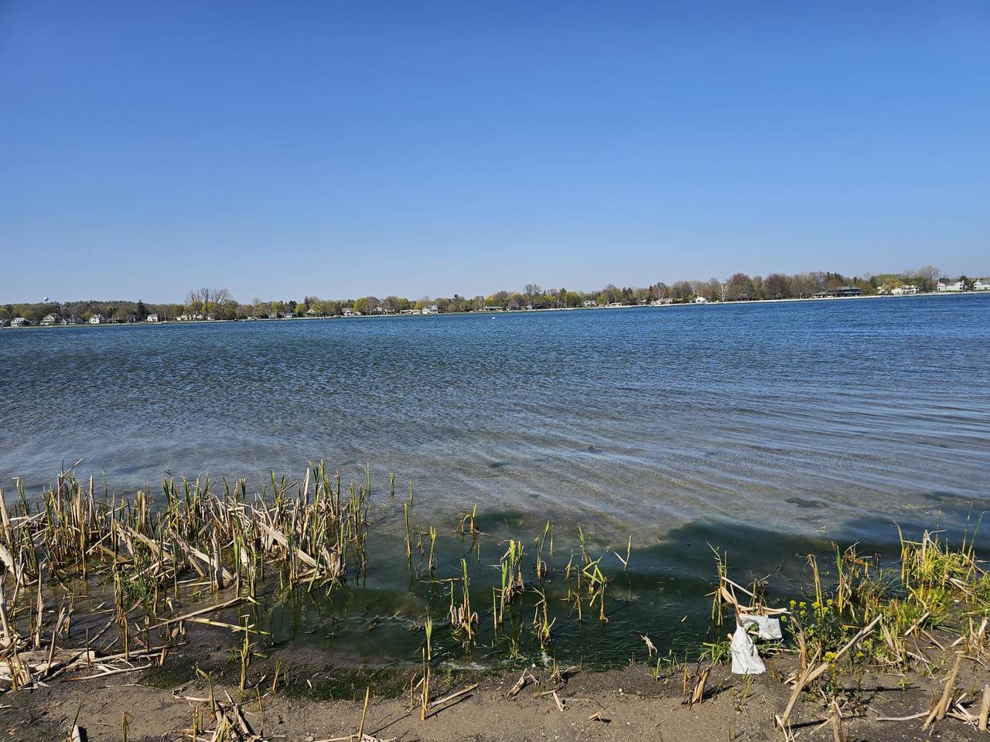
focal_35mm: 23
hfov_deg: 73.9
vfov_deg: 58.9
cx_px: 495
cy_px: 371
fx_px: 658
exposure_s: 1/1090
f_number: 1.7
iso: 12
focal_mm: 6.3
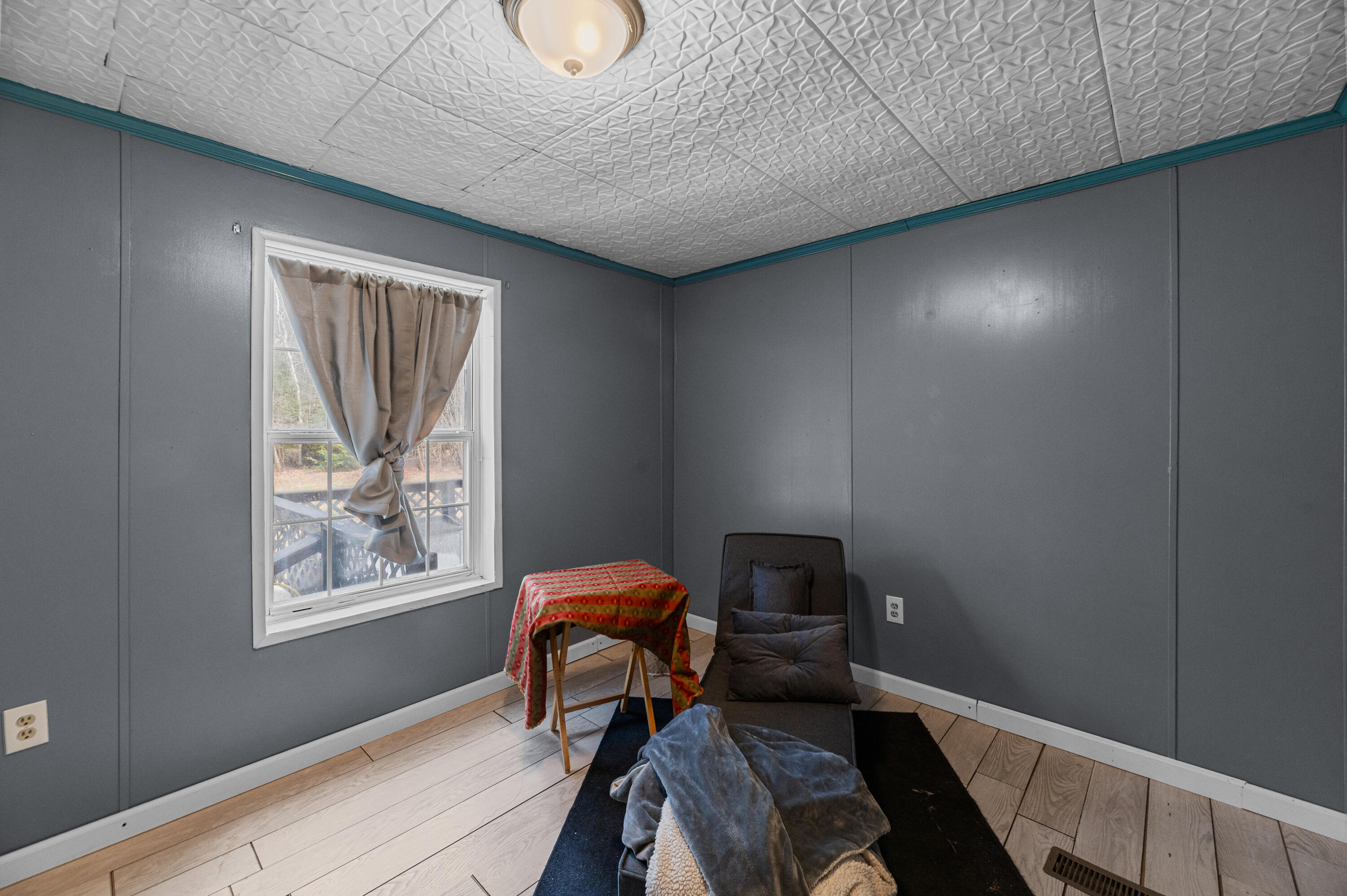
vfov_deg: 81.1
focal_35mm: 14
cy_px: 448
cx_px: 674
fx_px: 523
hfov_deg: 104.3
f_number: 8
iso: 800
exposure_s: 1/20
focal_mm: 14
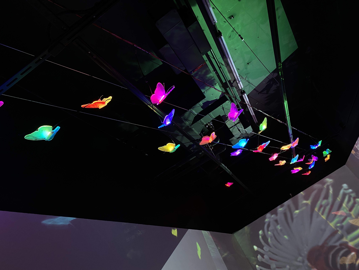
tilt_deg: +29.0
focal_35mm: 26
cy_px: 135
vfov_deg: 53.1
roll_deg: +29.9
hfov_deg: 67.3
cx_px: 180
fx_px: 270
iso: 100
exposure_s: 1/60
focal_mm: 4.25
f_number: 1.8
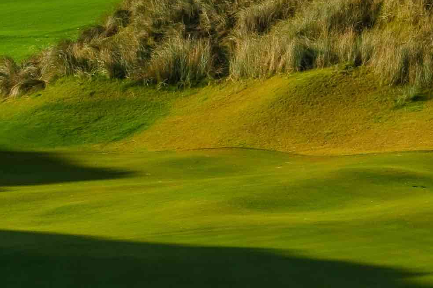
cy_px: 299
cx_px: 430
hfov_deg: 7.6
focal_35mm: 271
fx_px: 3260
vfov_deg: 5.1
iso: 200
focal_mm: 44
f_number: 8
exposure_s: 1/200
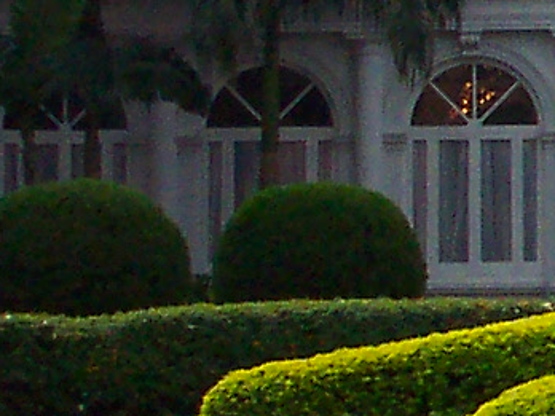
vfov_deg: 6.3
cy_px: 64
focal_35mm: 237
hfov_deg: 7.7
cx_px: 1349
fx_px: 3800
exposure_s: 1/250
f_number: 9.5
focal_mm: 7.5
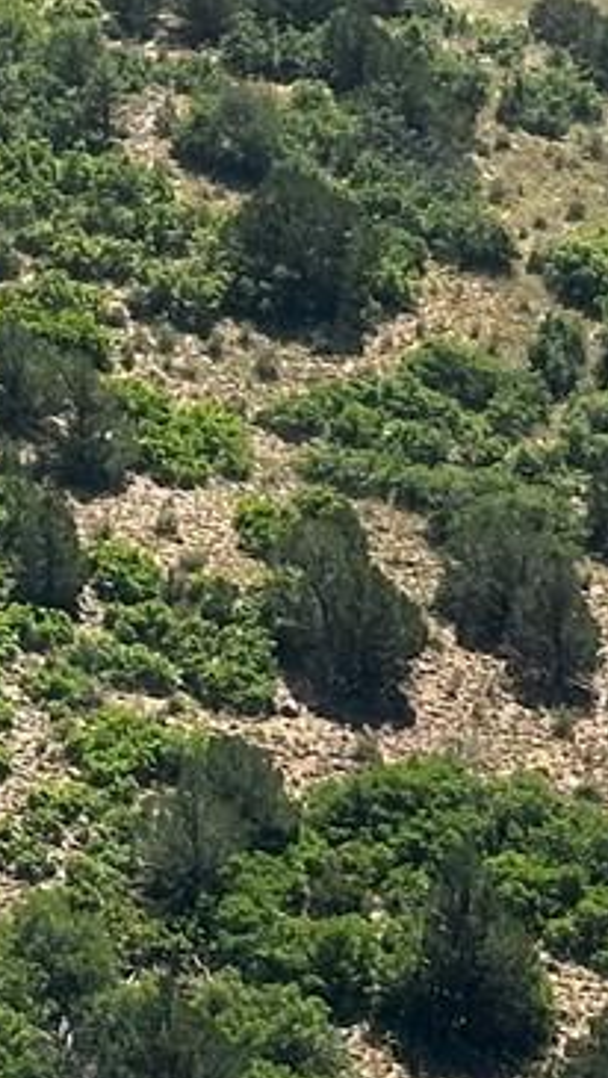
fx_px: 6547
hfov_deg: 5.3
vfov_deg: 9.4
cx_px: -233
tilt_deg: -8.4
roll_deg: +1.3
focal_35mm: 229
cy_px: 62
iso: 64
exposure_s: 1/1783
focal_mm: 6.86
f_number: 1.78
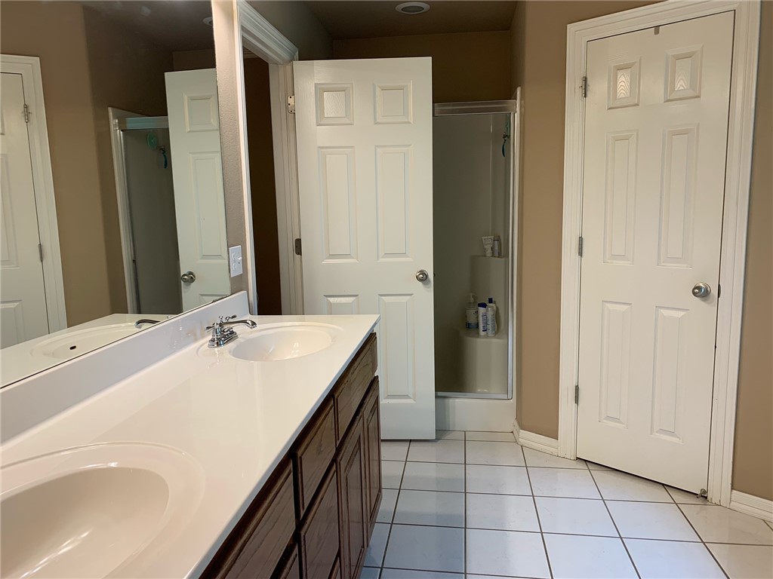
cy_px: 290
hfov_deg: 67.3
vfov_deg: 53.1
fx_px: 581
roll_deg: +1.6
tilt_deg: -9.2
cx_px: 386
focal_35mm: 26
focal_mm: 4.25
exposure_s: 1/60
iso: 64
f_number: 1.8
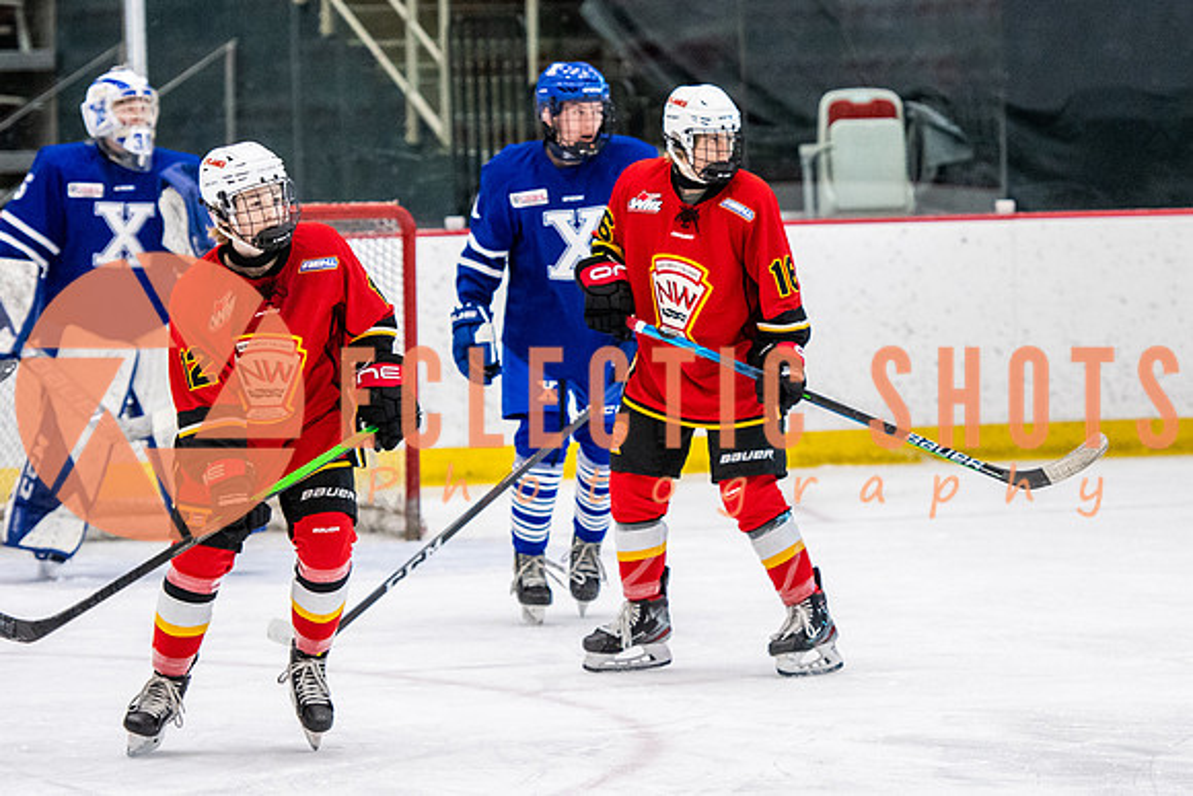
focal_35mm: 235
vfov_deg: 5.9
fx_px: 7776
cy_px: 310
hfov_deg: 8.8
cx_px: 729
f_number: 2.8
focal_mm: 125
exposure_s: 1/640
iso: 3600
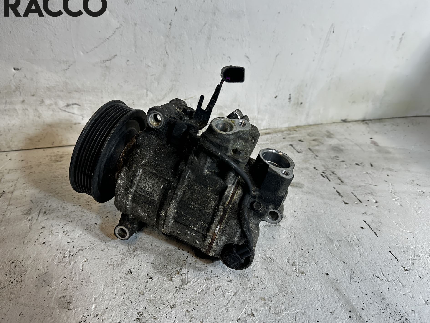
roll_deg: -2.0
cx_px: 200
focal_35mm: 26
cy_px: 167
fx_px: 323
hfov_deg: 67.2
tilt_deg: -34.5
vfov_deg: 53.1
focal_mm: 6.86
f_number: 1.78
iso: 125
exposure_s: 1/50
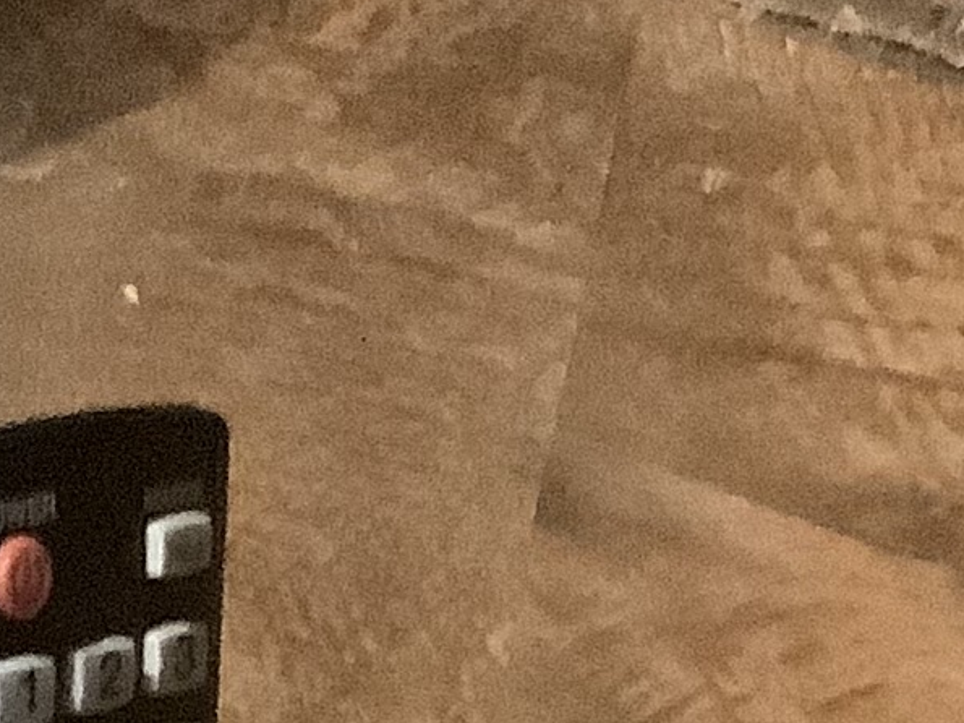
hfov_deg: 11.0
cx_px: -666
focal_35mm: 170
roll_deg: -1.5
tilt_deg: -30.4
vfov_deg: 8.0
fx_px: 4733
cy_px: 1827
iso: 800
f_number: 2.4
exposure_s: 1/15
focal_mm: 3.3
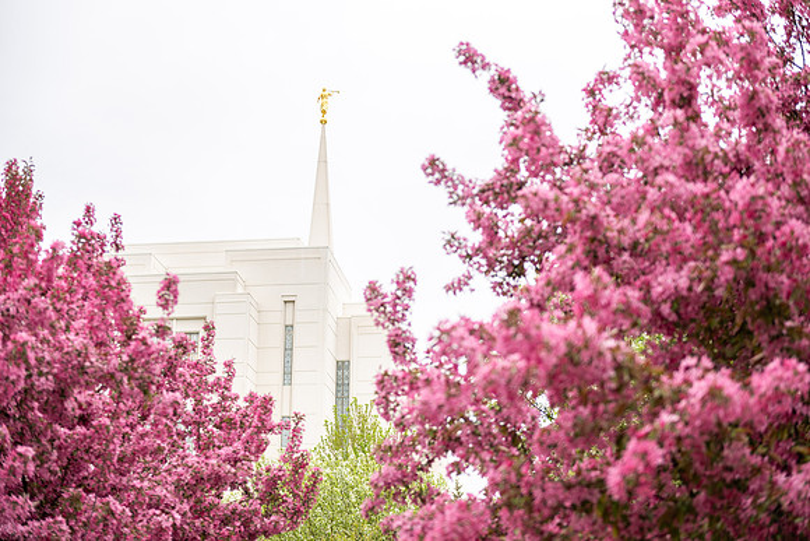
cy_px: 270
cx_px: 405
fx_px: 1350
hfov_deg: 33.4
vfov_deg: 22.6
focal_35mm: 60
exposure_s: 1/320
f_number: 2.8
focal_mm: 60
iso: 200
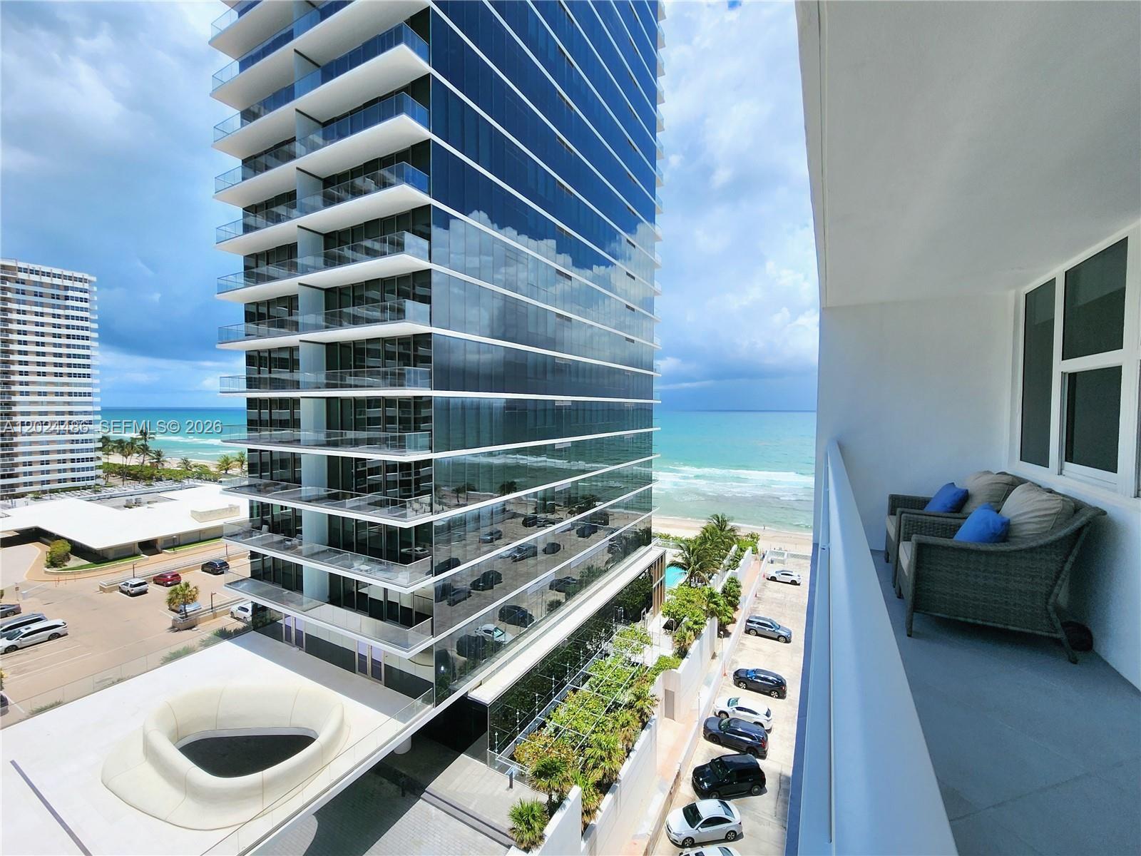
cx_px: 570
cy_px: 428
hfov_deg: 106.2
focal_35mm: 13
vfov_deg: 89.9
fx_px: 429
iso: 50
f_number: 2.2
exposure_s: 1/3333
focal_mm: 2.2
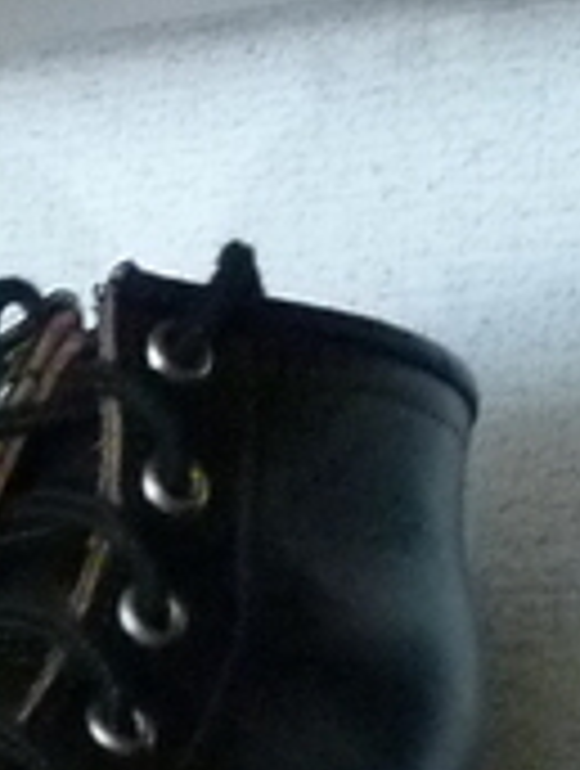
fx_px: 3895
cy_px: 1504
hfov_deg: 7.5
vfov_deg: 10.4
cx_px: -1129
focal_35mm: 175
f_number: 3.3
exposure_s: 1/15
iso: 400
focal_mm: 4.5
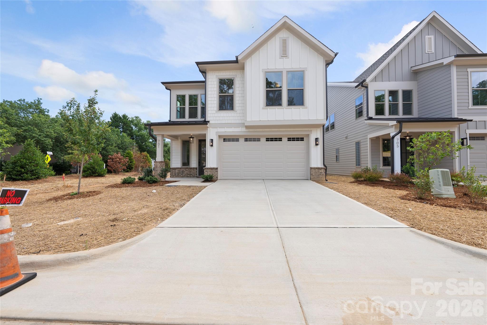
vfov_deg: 90.1
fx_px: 162
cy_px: 162
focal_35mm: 12
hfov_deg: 112.6
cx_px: 244
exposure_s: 1/50
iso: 80
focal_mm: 12
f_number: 7.1
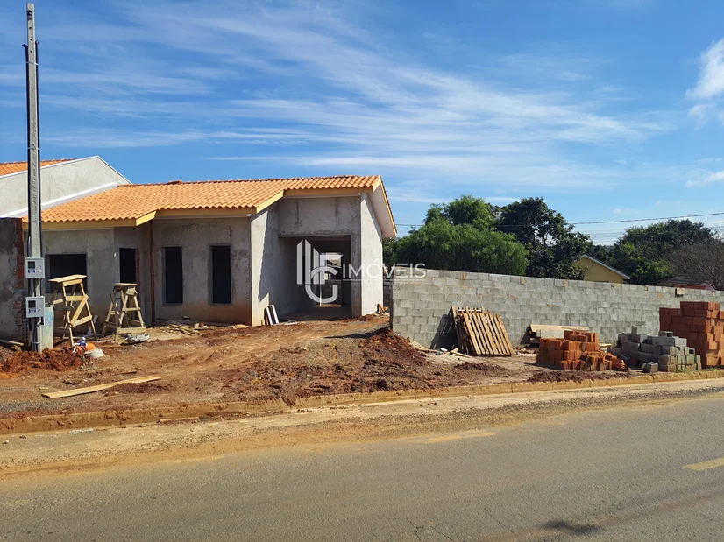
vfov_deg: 56.8
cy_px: 271
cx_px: 362
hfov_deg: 71.6
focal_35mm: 24
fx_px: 502
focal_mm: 5.23
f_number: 1.8
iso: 50
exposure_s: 1/1420
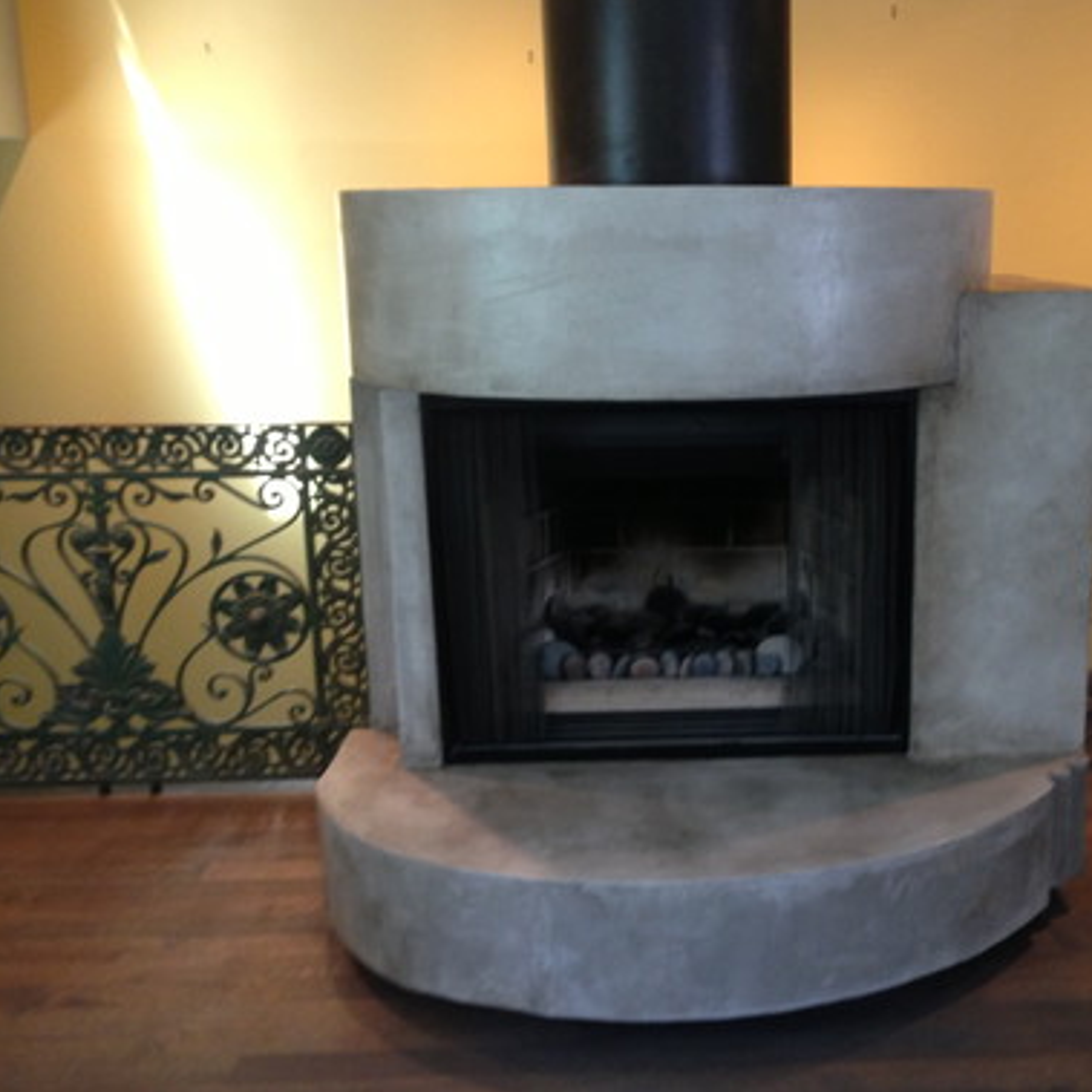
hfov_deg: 41.2
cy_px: 536
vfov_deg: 41.9
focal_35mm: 40
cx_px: 740
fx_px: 1428
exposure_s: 1/20
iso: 160
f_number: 2.4
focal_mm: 4.13
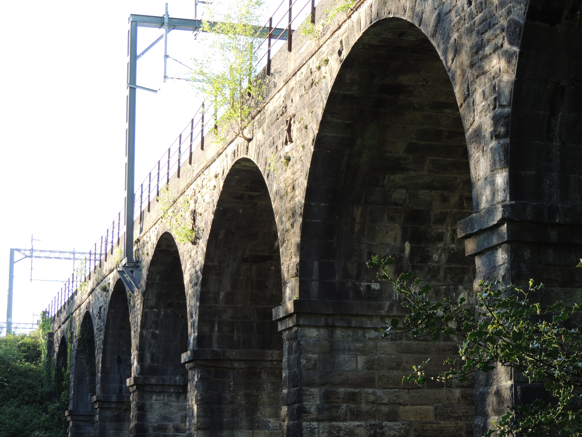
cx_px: 291
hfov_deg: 26.0
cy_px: 218
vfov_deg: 19.6
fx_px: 1261
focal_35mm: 75
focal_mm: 13.3
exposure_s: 1/100
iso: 100
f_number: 3.9
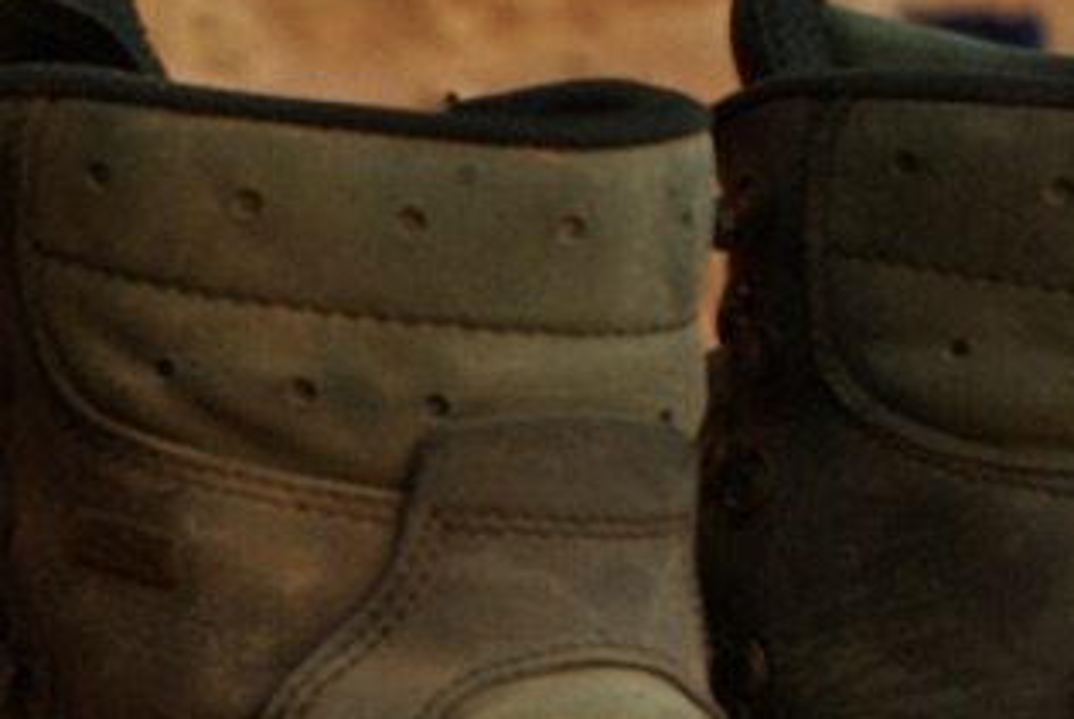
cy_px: 349
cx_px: -245
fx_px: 4780
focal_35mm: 160
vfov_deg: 8.6
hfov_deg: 12.5
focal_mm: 28
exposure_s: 1/5
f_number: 5
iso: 200
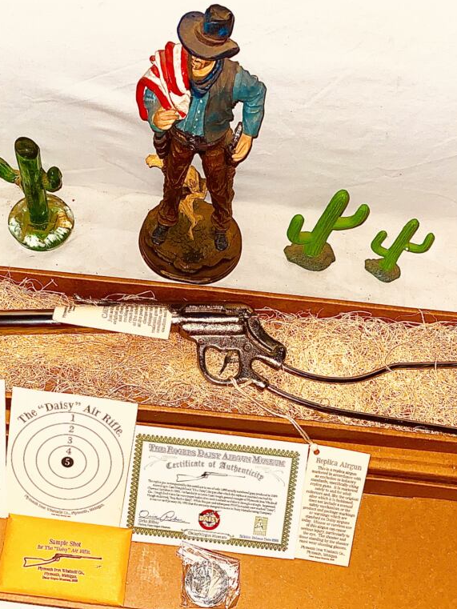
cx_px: 167
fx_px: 722
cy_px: 319
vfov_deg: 45.8
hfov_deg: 34.9
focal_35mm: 41
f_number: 1.8
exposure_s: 1/32
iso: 40
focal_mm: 4.25
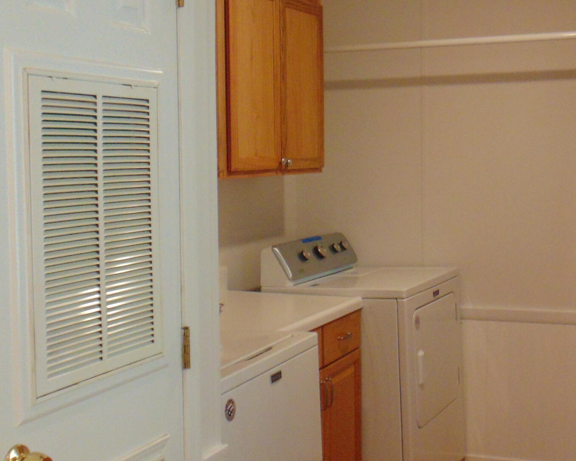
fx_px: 921
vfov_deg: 28.1
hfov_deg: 34.7
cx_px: 338
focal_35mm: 54
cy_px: 211
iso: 250
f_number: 3
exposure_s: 1/30
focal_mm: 4.5
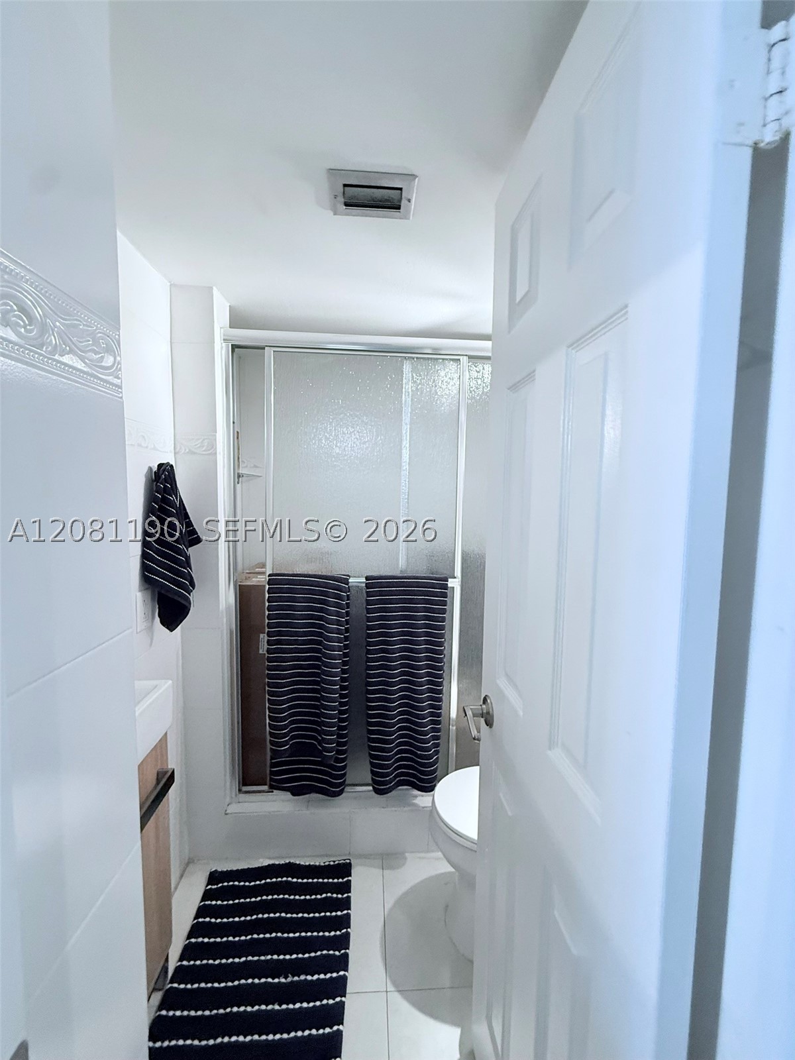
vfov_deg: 102.1
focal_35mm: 14
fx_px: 429
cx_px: 398
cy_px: 530
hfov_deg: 85.7
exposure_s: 1/60
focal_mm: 2.22
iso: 320
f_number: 2.2
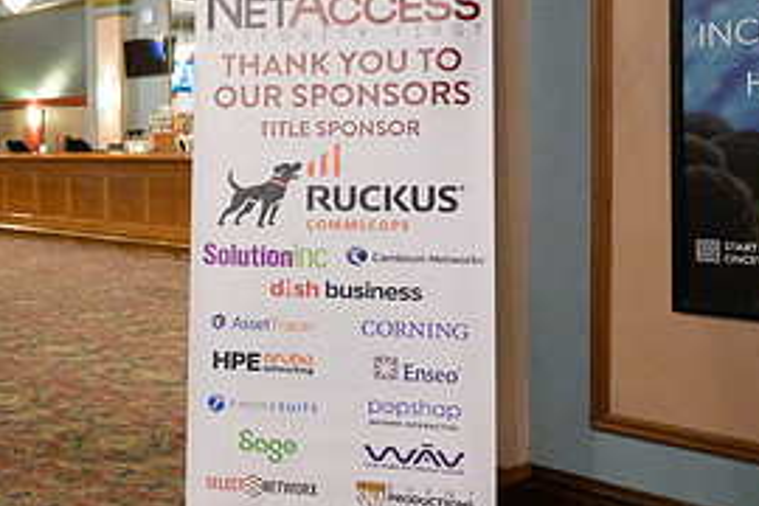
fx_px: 1138
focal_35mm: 54
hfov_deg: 33.6
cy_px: 181
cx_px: -3
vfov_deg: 25.0
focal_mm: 24
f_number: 2.8
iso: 4000
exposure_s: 1/160
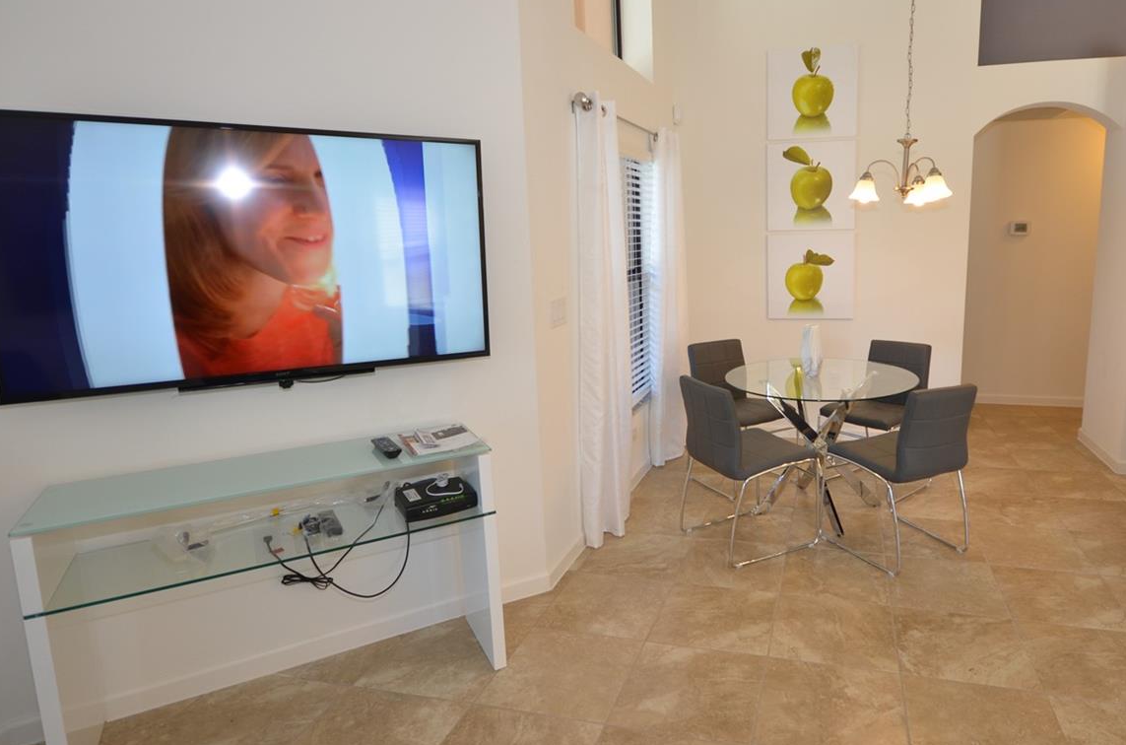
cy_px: 325
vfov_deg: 59.0
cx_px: 688
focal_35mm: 21
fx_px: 655
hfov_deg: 80.2
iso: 280
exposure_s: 1/60
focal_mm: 10
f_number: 4
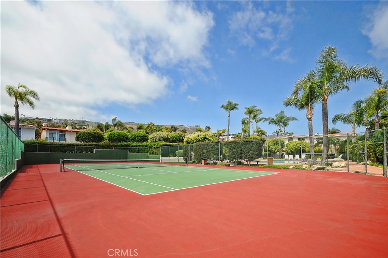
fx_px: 162
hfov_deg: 100.4
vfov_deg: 77.2
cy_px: 129
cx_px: 194
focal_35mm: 15
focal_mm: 10
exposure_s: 1/320
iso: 320
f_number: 14
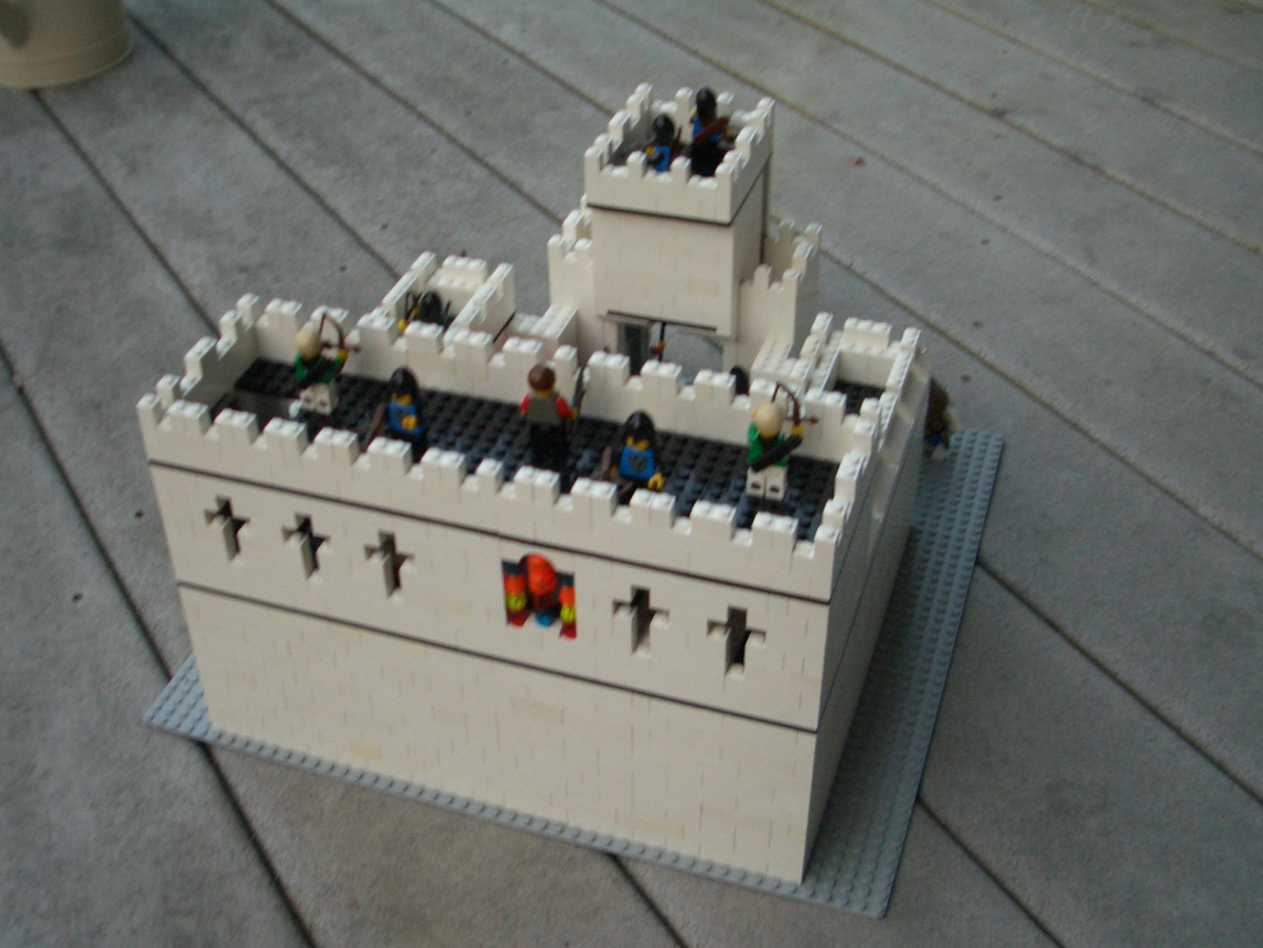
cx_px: 539
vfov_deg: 33.6
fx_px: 1569
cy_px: 540
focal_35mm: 43
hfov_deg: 43.7
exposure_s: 1/100
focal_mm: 5.8
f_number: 2.6
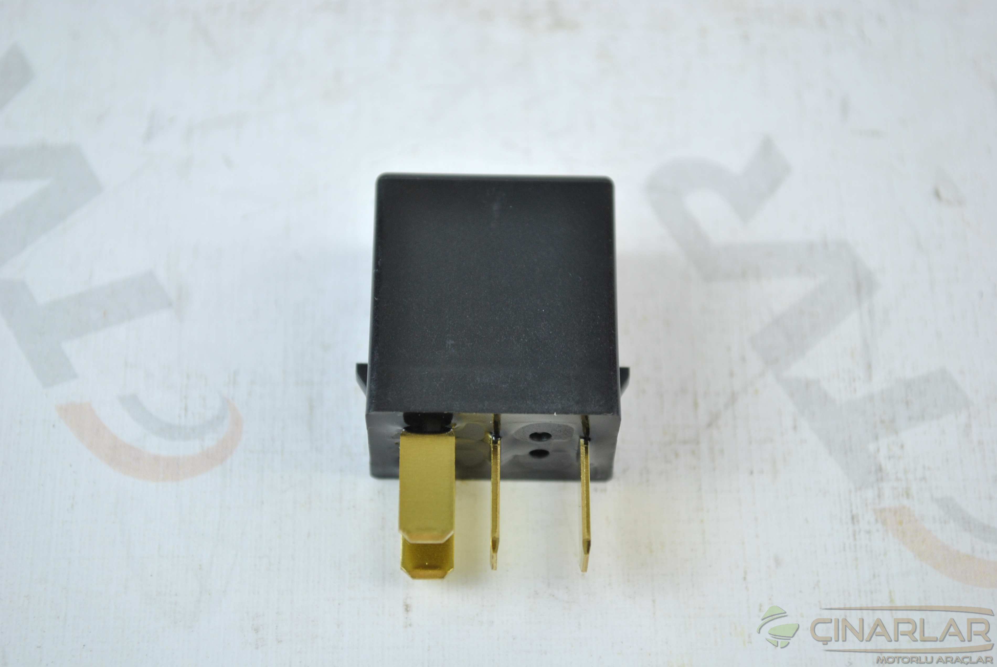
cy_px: 334
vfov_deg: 16.6
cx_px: 498
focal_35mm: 82
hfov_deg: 24.6
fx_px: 2288
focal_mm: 55
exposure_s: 1/25
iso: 200
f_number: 5.6
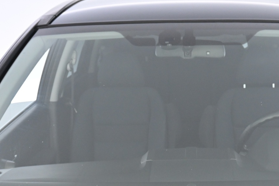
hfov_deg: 32.3
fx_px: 476
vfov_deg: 21.8
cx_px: 190
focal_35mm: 61
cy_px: 149
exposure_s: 1/30
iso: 1250
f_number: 4
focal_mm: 21.5
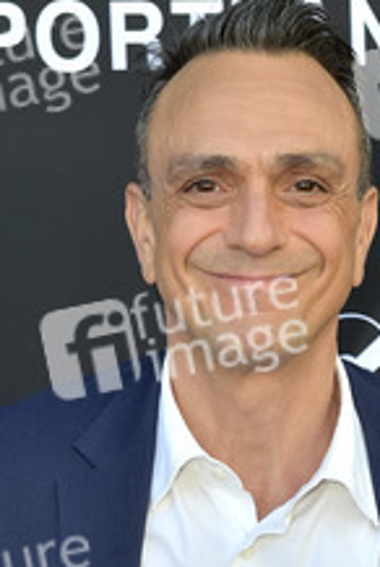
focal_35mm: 121
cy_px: 468
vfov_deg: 16.7
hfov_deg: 11.4
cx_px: 251
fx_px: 1910
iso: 250
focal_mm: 66
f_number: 6.3
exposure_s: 1/320
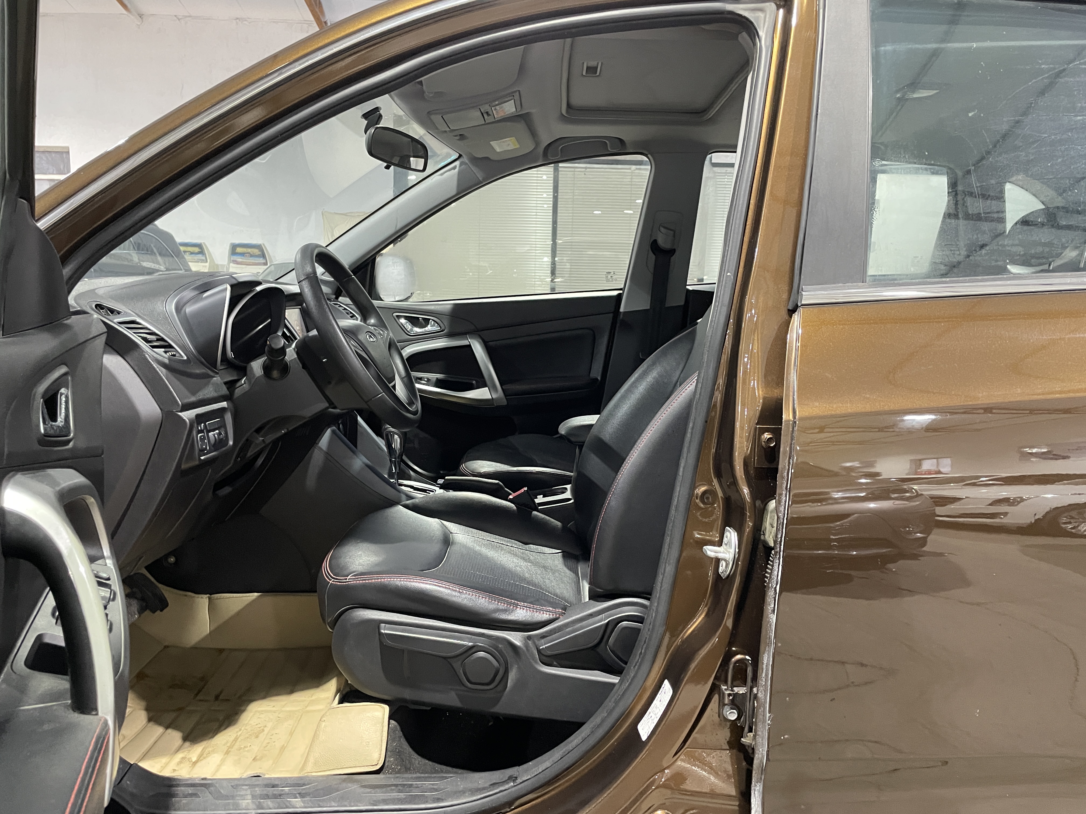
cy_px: 407
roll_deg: -1.1
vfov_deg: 53.1
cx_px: 543
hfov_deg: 67.3
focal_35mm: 26
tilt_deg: -9.7
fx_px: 816
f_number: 1.6
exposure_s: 1/25
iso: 500
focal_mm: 4.2
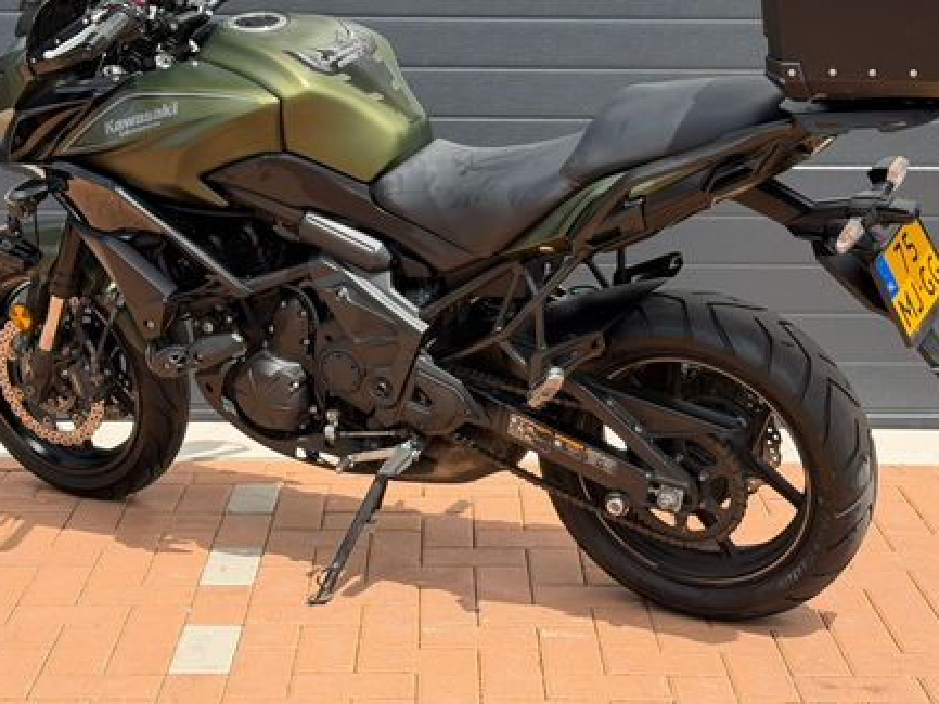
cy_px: 225
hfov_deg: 27.4
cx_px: 455
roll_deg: +0.1
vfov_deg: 20.6
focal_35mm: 71
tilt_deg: -7.7
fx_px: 1926
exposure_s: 1/2762
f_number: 1.78
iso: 80
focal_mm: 6.76
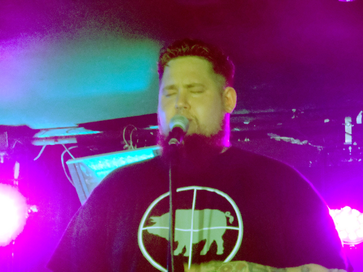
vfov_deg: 8.3
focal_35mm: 178
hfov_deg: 11.1
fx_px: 1867
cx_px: 182
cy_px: 136
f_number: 4.5
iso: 800
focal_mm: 28.9
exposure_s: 1/8
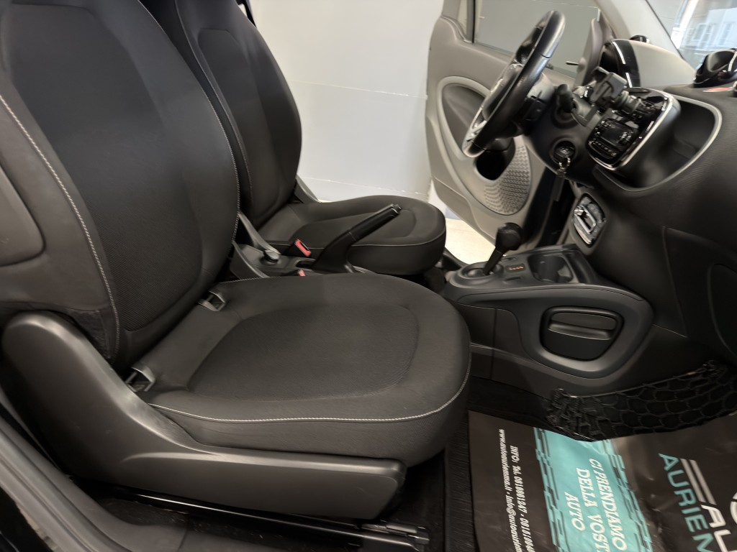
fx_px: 511
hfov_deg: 71.6
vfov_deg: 56.8
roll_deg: -6.7
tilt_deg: -24.2
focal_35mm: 24
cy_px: 276
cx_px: 368
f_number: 1.78
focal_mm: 6.76
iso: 800
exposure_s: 1/25
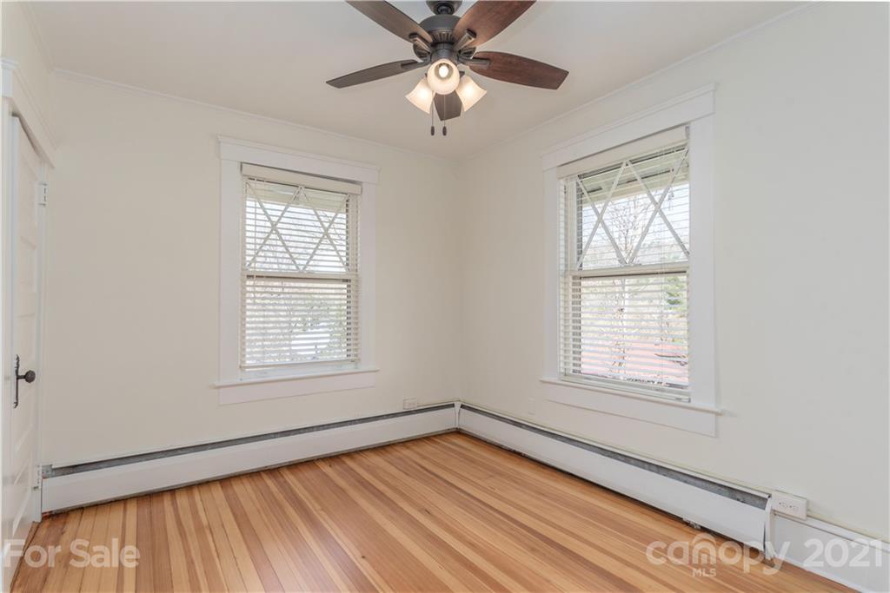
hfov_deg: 93.3
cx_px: 445
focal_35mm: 17
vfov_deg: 70.5
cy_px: 296
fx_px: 420
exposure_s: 1/200
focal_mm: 17
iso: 320
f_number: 7.1
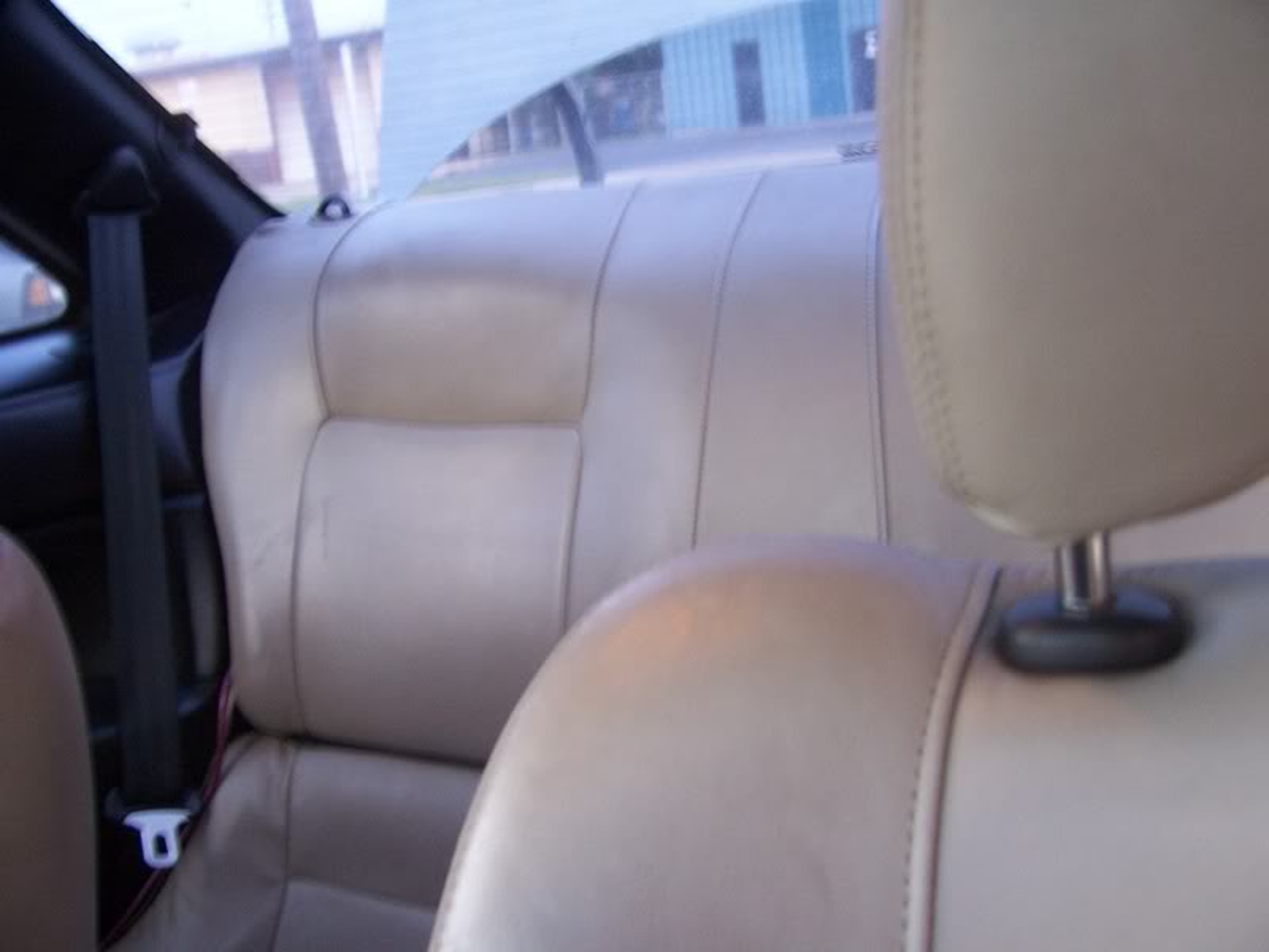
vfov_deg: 41.8
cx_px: 634
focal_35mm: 34
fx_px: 1246
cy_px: 476
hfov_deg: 54.0
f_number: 2.7
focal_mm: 5.6
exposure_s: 1/15
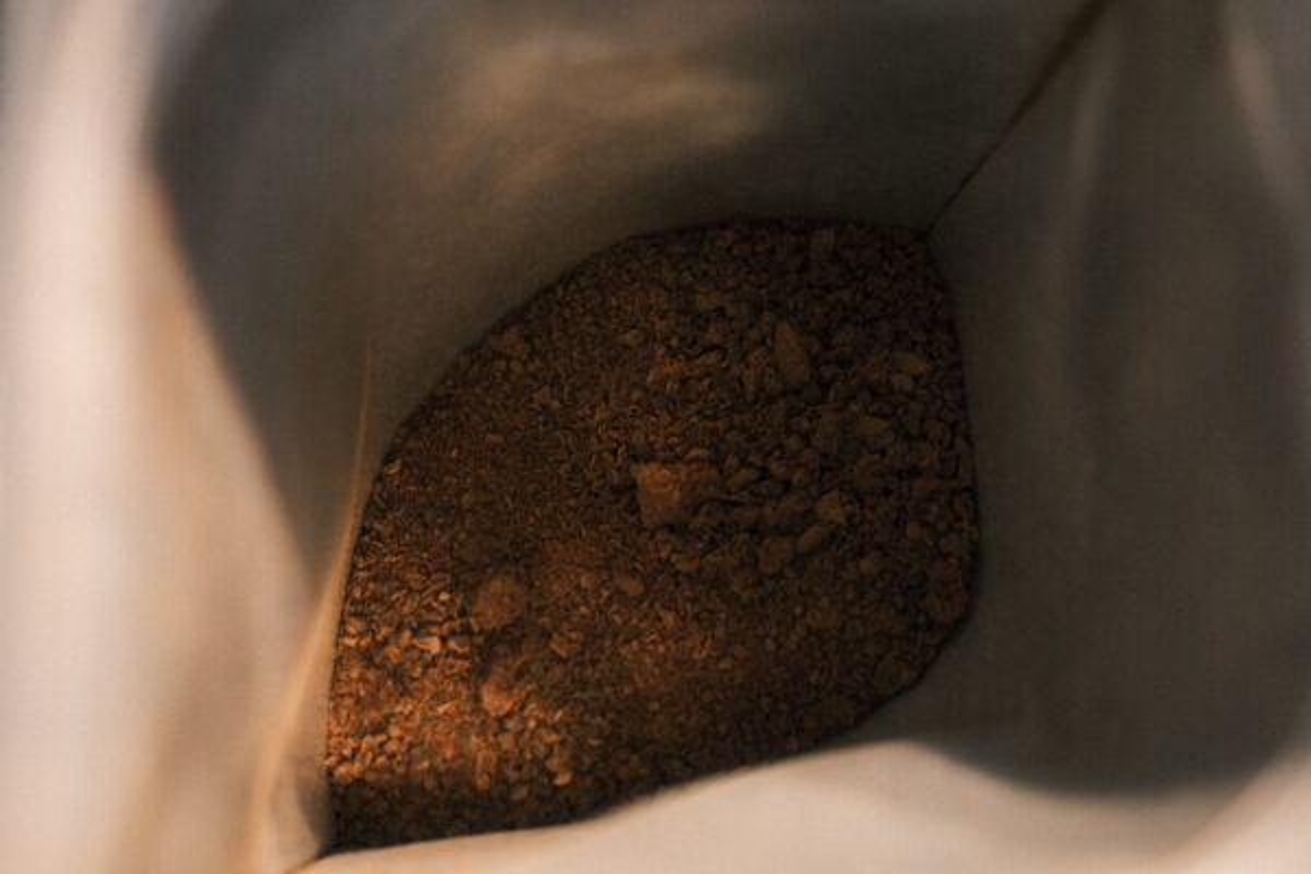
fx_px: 1092
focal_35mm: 30
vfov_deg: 43.6
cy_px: 437
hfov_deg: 61.9
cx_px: 656
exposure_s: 1/9
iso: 1600
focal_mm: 20.2
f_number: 3.1
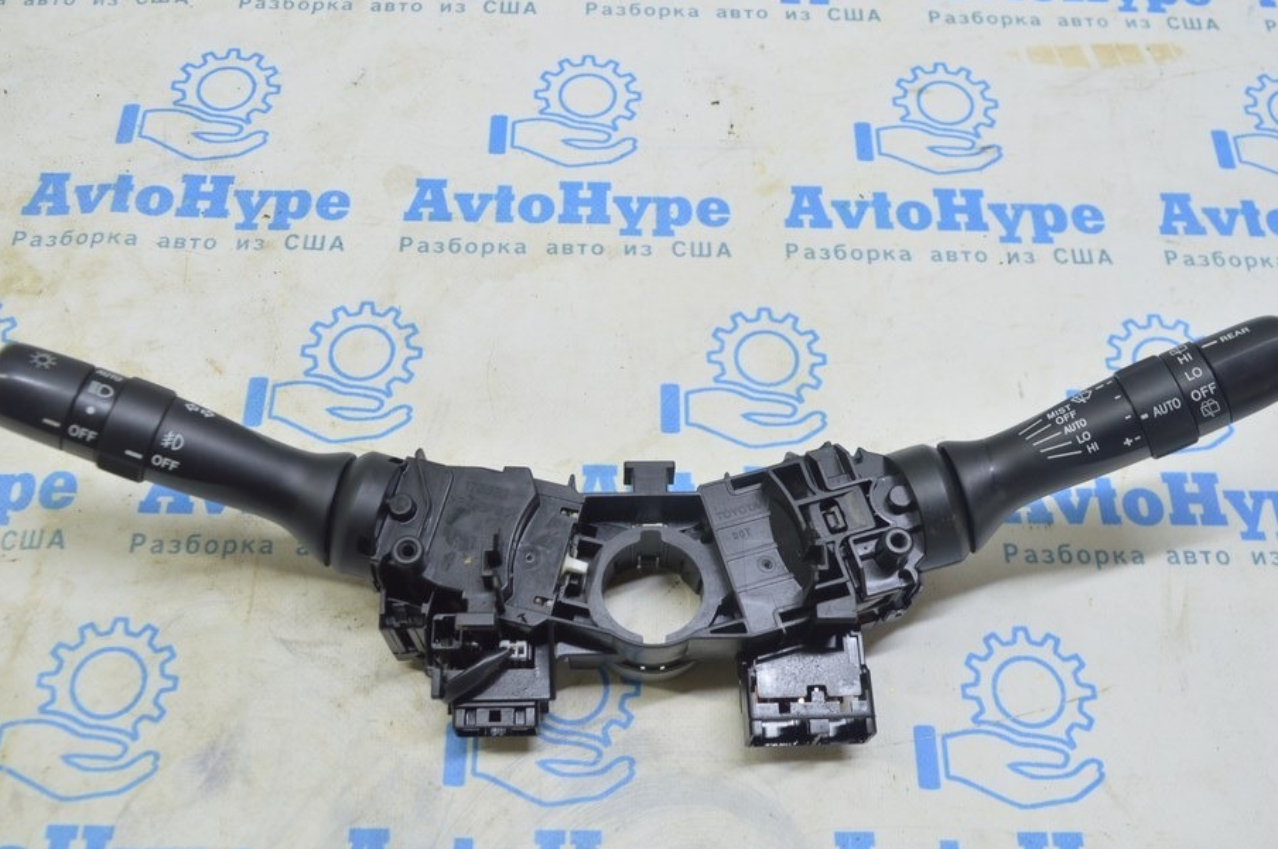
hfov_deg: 55.8
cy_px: 467
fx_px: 1206
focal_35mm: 34
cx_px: 614
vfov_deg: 38.8
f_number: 5.6
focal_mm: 20
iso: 400
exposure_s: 1/20
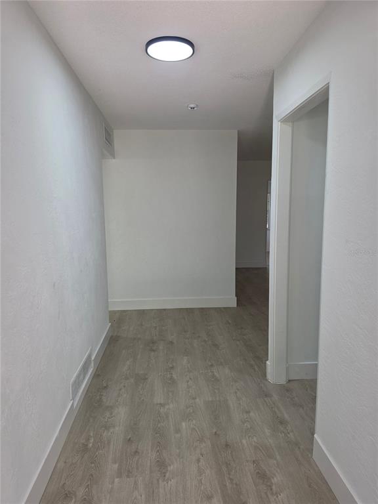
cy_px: 252
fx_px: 335
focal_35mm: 23
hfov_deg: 58.9
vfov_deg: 73.9
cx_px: 189
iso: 80
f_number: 1.4
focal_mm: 6.5
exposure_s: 1/180
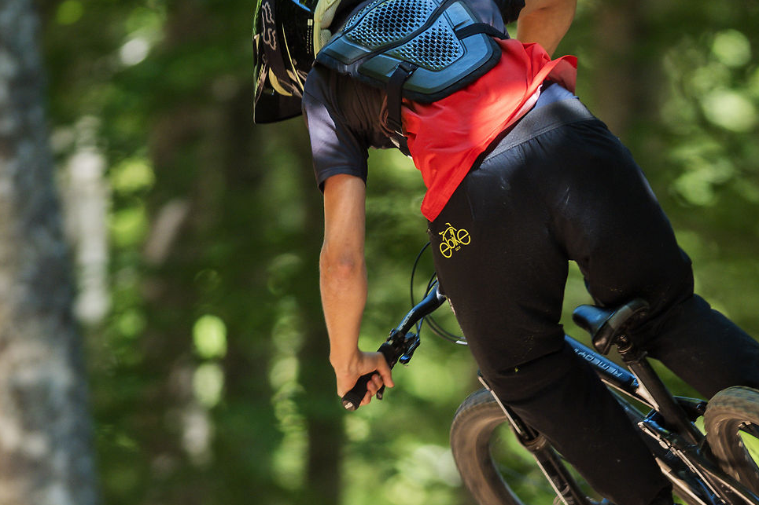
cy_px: 448
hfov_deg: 2.8
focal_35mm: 746
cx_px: 521
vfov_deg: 1.8
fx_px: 15724
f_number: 2.8
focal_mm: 300
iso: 320
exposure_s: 1/400
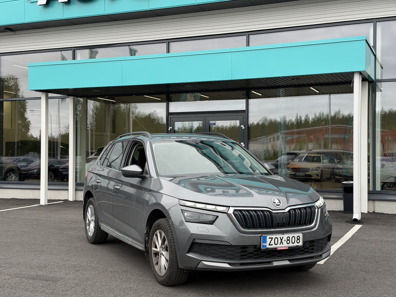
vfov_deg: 30.3
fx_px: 549
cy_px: 148
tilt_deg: +0.7
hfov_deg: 39.7
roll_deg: -0.5
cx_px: 198
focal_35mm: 48
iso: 64
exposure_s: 1/574
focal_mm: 6.76
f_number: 1.78
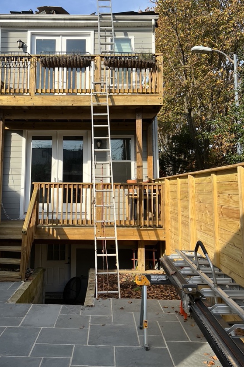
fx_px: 335
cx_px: 91
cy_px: 144
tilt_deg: +7.0
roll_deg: +2.5
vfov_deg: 56.7
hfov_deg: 39.7
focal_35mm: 33
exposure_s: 1/2404
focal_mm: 5.7
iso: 50
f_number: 1.5
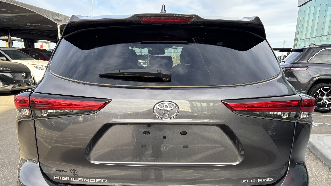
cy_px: 135
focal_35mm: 32
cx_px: 155
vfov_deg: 36.0
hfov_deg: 61.0
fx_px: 281
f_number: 1.6
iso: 50
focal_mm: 5.96
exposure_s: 1/437
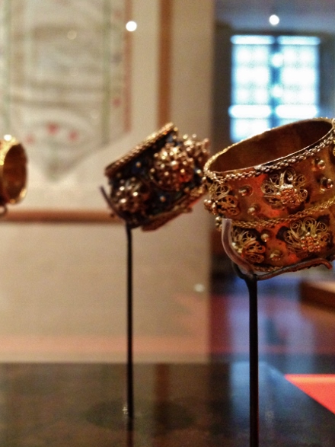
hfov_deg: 31.3
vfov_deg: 42.1
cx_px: 67
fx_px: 581
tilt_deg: -0.9
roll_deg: -1.8
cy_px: 227
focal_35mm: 45
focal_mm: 4.12
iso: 500
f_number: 2.4
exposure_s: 1/15
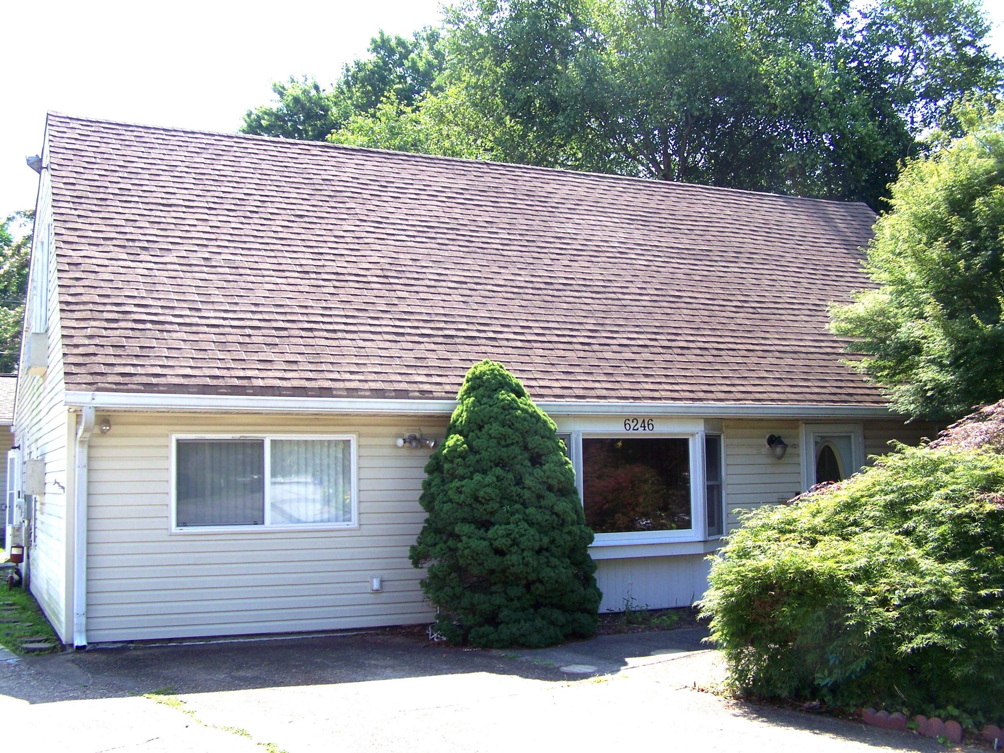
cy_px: 376
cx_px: 502
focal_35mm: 38
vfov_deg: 37.7
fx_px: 1102
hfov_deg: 49.0
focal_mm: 6.3
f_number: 2.8
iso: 64
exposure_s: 1/320
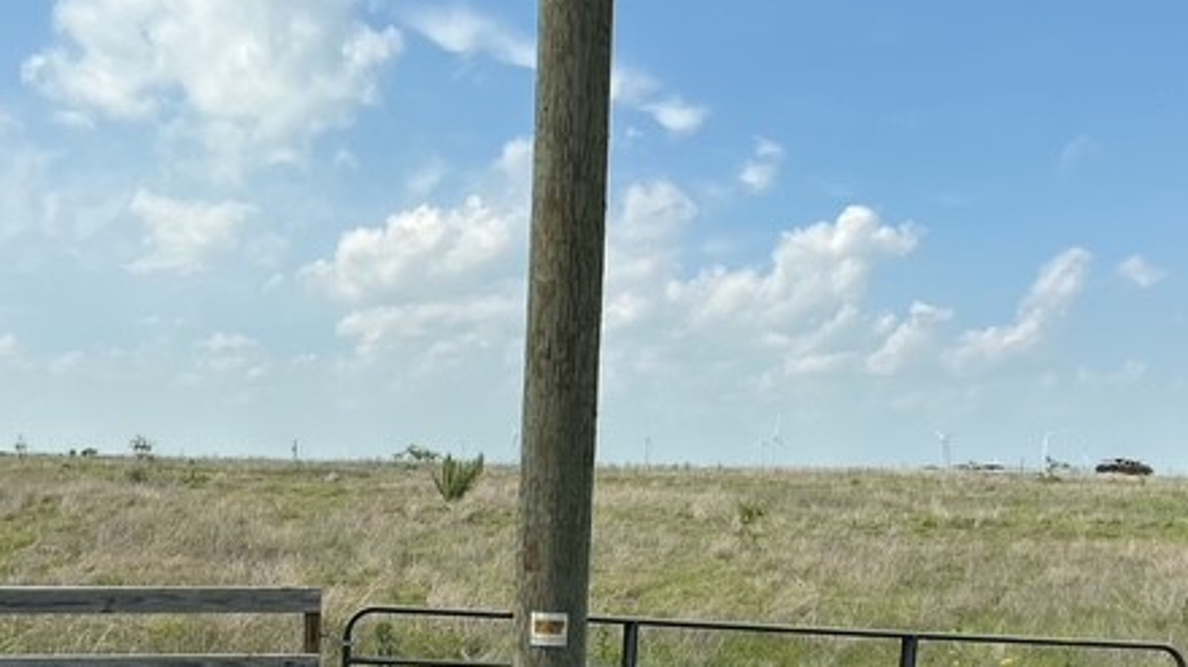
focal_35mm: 46
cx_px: 508
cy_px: 629
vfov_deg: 25.0
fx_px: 1448
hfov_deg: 44.5
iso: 25
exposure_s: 1/2058
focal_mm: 3
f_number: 1.8
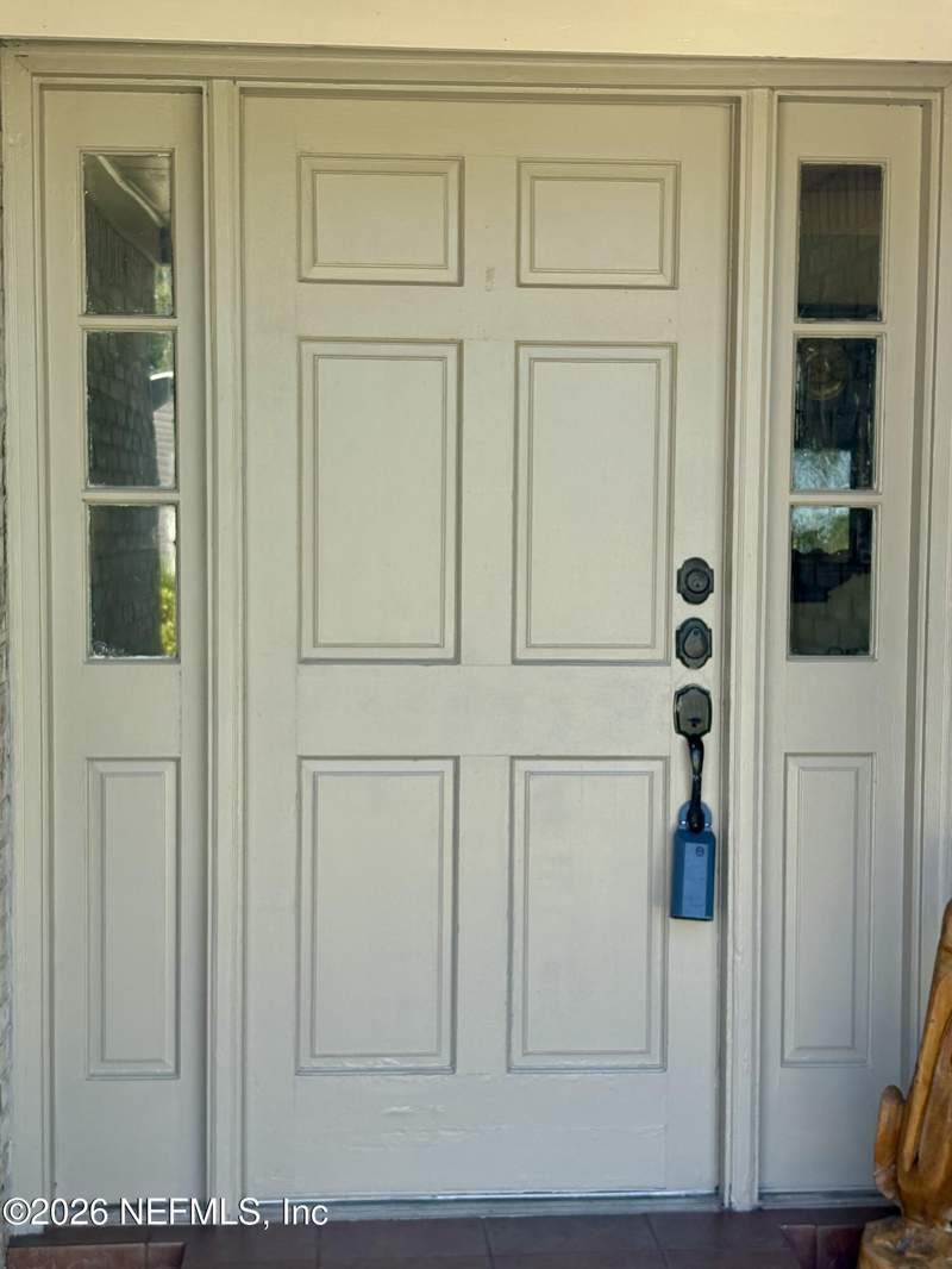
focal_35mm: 52
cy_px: 634
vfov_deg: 36.8
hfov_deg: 28.0
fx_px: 1906
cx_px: 476
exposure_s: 1/328
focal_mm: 5.96
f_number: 1.6
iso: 40
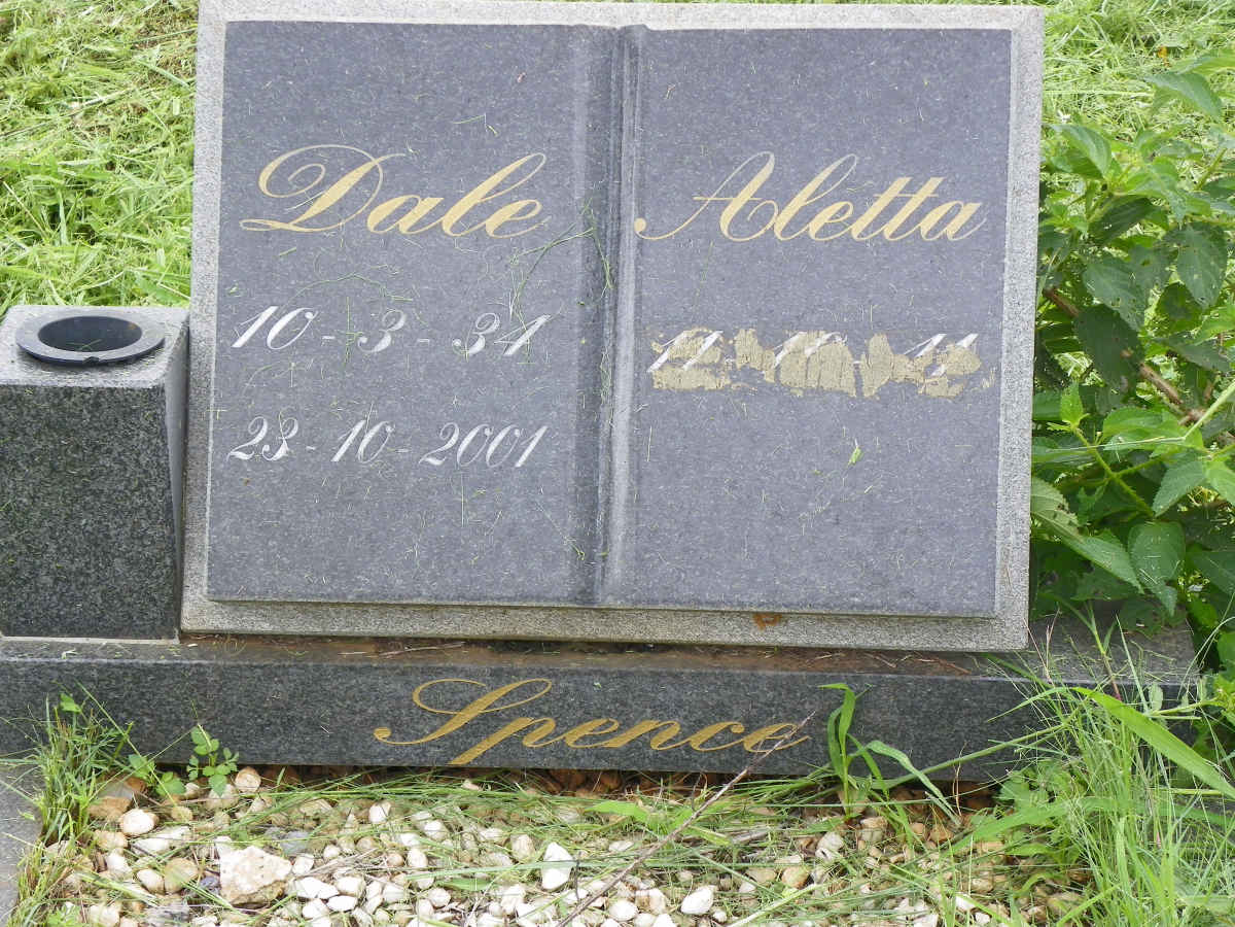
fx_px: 3746
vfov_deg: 14.1
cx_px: 618
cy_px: 464
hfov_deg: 18.7
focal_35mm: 105
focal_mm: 18.8
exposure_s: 1/60
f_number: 4
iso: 64
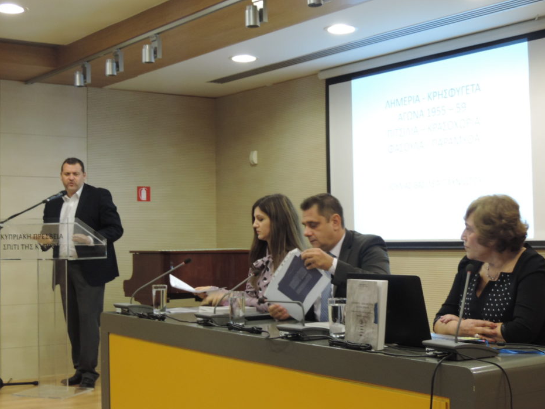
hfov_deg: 34.9
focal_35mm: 55
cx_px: 251
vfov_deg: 26.6
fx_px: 866
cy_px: 210
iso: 400
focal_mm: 8.9
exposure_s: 1/25
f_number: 3.6
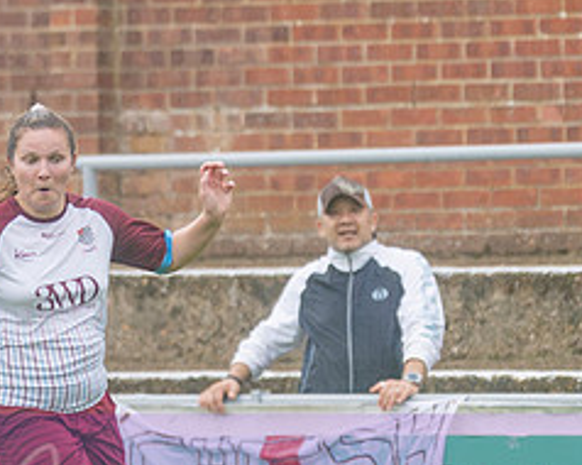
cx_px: -20
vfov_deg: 1.2
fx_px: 21582
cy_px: 202
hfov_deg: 1.5
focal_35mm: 1254
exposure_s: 1/1600
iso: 400
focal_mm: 220
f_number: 2.8
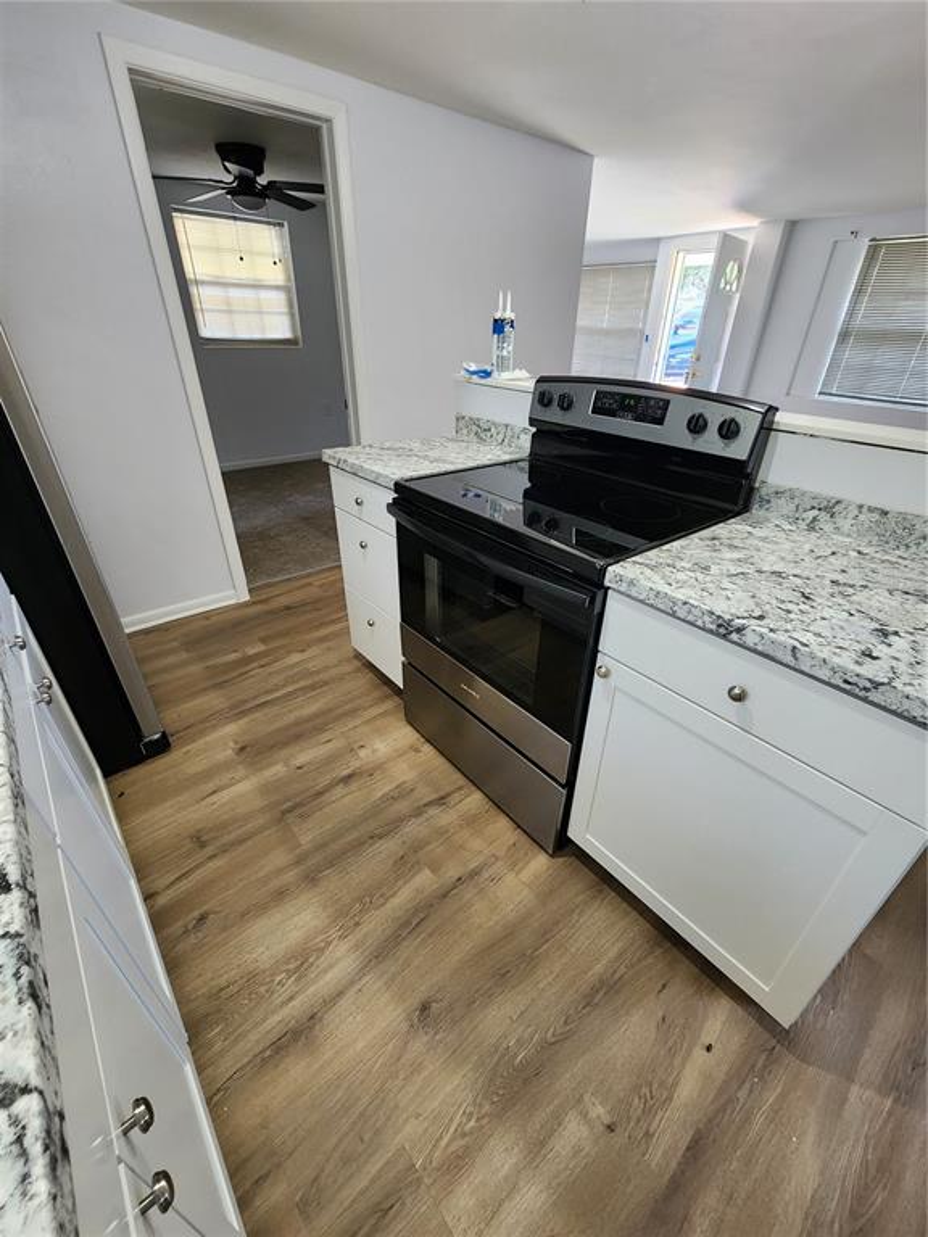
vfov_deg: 106.2
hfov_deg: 89.9
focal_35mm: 13
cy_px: 618
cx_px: 464
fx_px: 465
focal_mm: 2.2
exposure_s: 1/60
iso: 250
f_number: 2.2
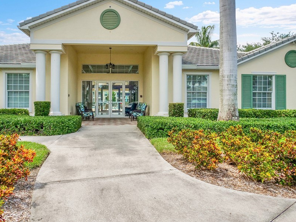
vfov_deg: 58.8
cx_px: 121
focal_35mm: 23
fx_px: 197
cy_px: 100
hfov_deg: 73.3
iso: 400
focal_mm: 9
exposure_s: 1/1000
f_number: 7.1
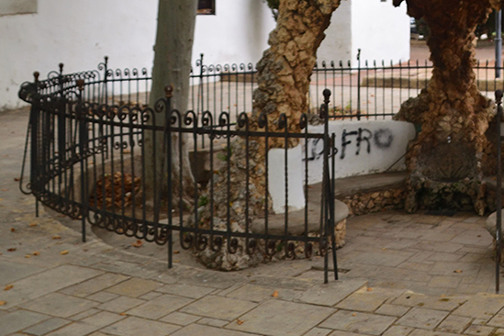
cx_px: 427
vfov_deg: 22.0
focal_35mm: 59
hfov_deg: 32.7
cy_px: -16
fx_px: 826
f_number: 4
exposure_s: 1/4
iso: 200
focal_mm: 18
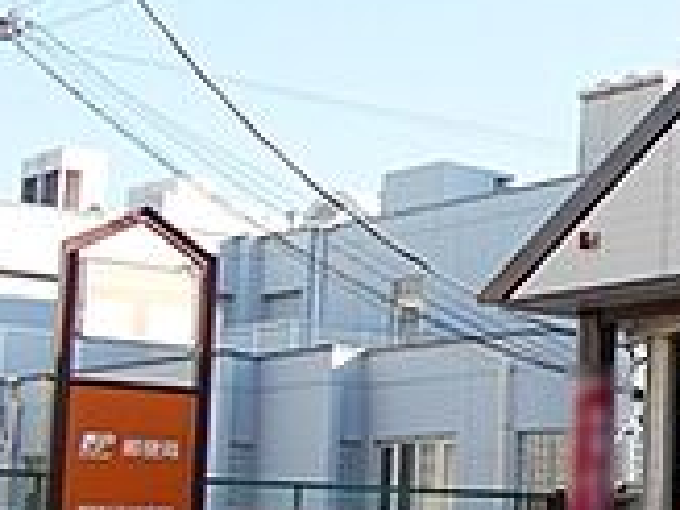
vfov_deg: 15.6
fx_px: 1866
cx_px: 1190
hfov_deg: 17.2
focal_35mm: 95
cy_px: 307
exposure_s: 1/320
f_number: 3.2
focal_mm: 4.6
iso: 80
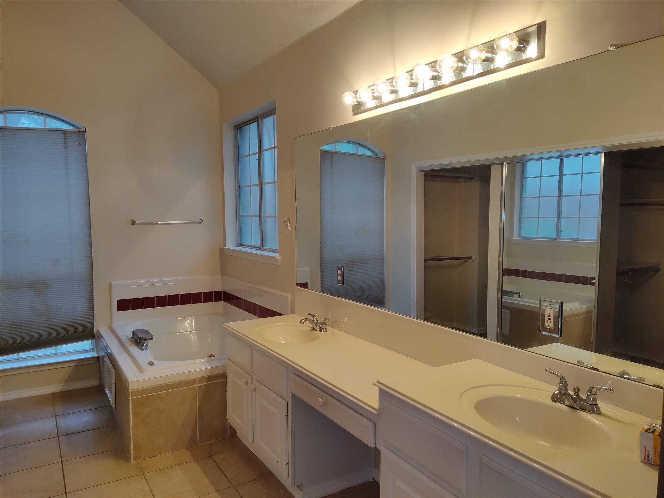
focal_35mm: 27
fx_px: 518
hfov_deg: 65.3
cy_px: 249
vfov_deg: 51.4
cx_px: 332
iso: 133
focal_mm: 4.71
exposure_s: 1/50
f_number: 1.79
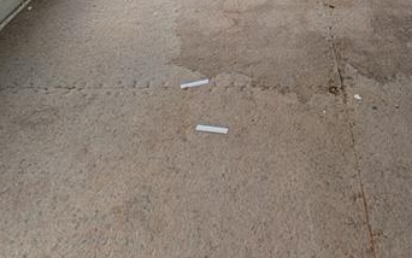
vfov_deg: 22.2
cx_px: 294
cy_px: -194
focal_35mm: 38
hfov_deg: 50.0
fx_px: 427
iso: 37
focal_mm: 2.23
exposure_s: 1/327
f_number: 1.95
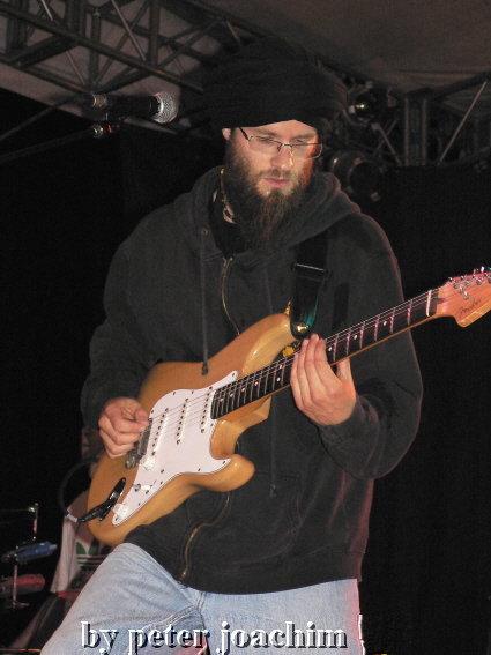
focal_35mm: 106
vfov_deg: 18.6
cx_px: 246
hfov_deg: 14.0
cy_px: 328
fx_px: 2005
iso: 400
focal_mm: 18.2
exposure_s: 1/60
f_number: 3.2
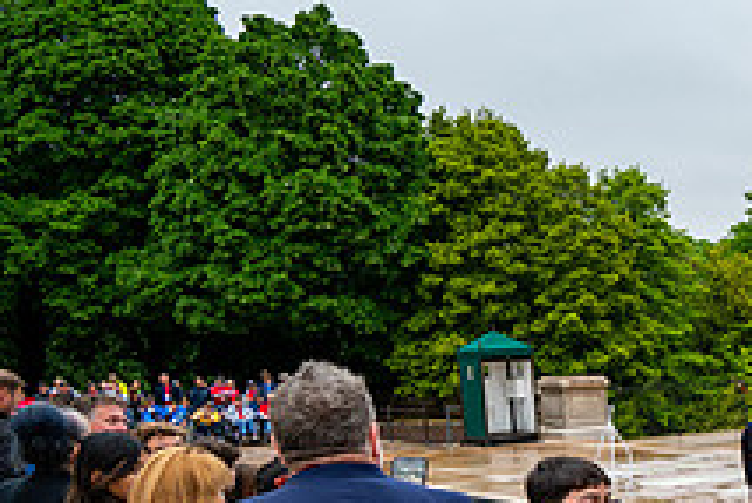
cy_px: 468
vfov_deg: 20.5
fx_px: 1359
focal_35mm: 65
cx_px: 1001
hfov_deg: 26.0
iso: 100
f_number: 6.3
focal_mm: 24
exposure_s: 1/100
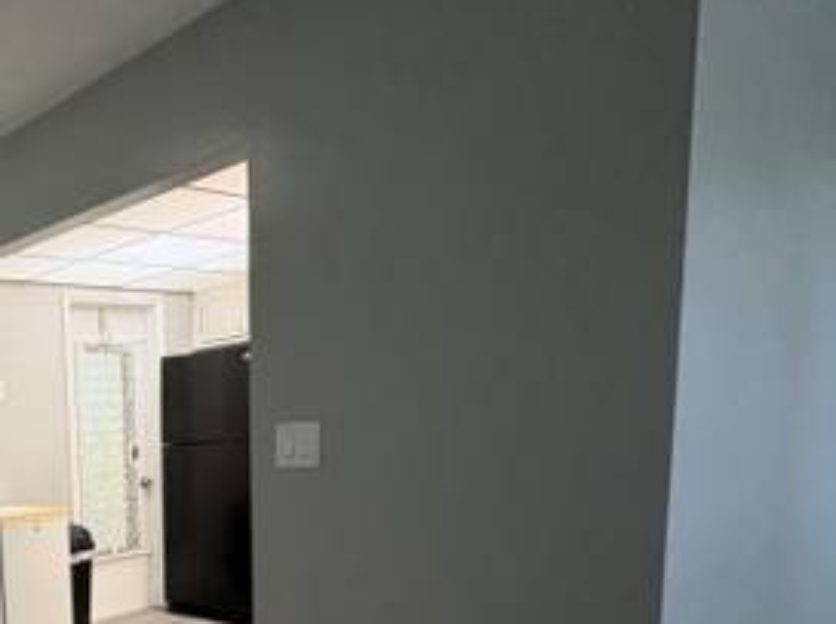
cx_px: -98
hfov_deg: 42.5
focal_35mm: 33
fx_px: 796
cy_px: 552
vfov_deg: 39.9
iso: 250
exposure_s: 1/60
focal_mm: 2.22
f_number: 2.2
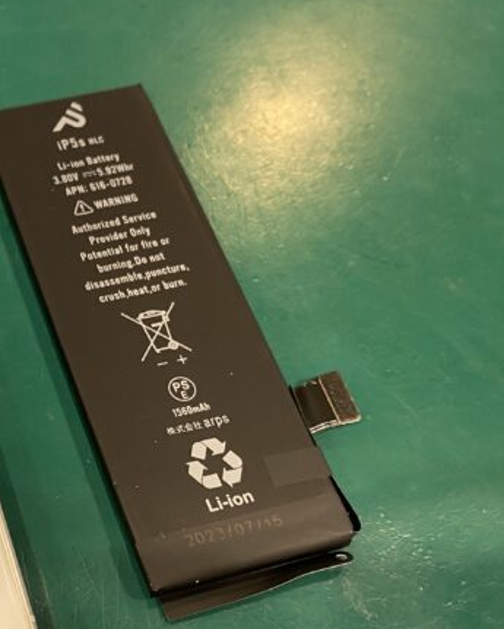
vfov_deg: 35.2
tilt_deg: -61.5
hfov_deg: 26.5
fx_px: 988
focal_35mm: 53
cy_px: 382
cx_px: -44
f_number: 1.8
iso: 100
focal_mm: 4.25
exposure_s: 1/50
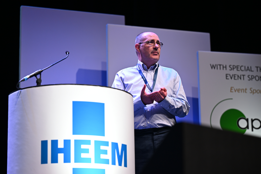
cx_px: 130
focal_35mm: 101
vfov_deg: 13.6
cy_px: 87
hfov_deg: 20.2
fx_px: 732
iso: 400
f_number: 2.8
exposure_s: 1/200
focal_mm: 101
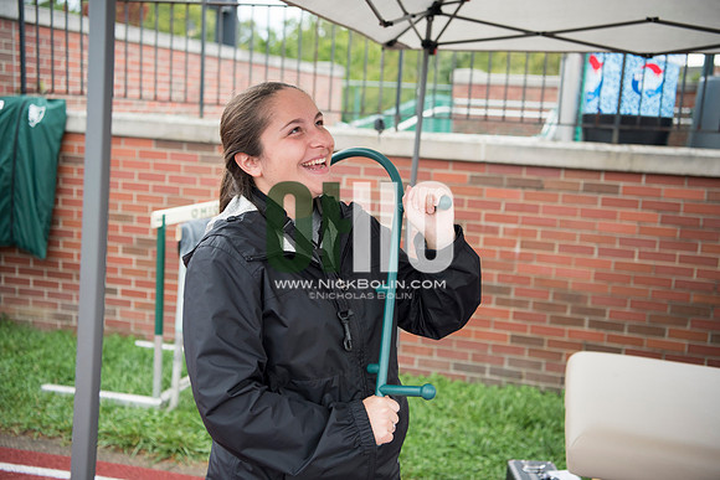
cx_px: 360
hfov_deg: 44.5
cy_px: 240
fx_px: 880
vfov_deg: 30.5
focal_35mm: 44
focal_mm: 44
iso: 500
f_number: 3.2
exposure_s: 1/320
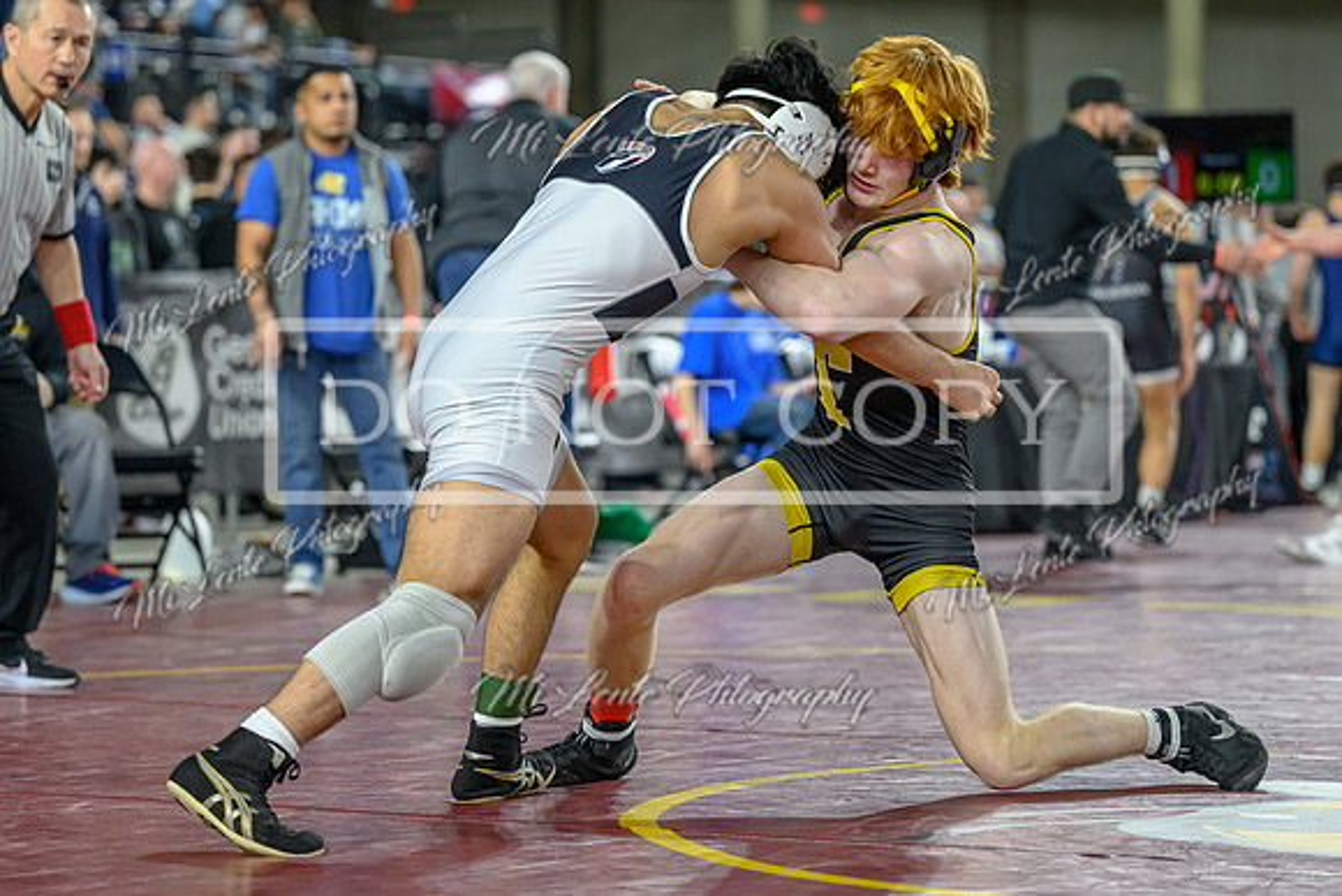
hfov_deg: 16.6
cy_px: 334
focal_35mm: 123
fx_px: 4589
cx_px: 663
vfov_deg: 11.1
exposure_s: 1/800
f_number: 2.8
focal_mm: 93
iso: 1800
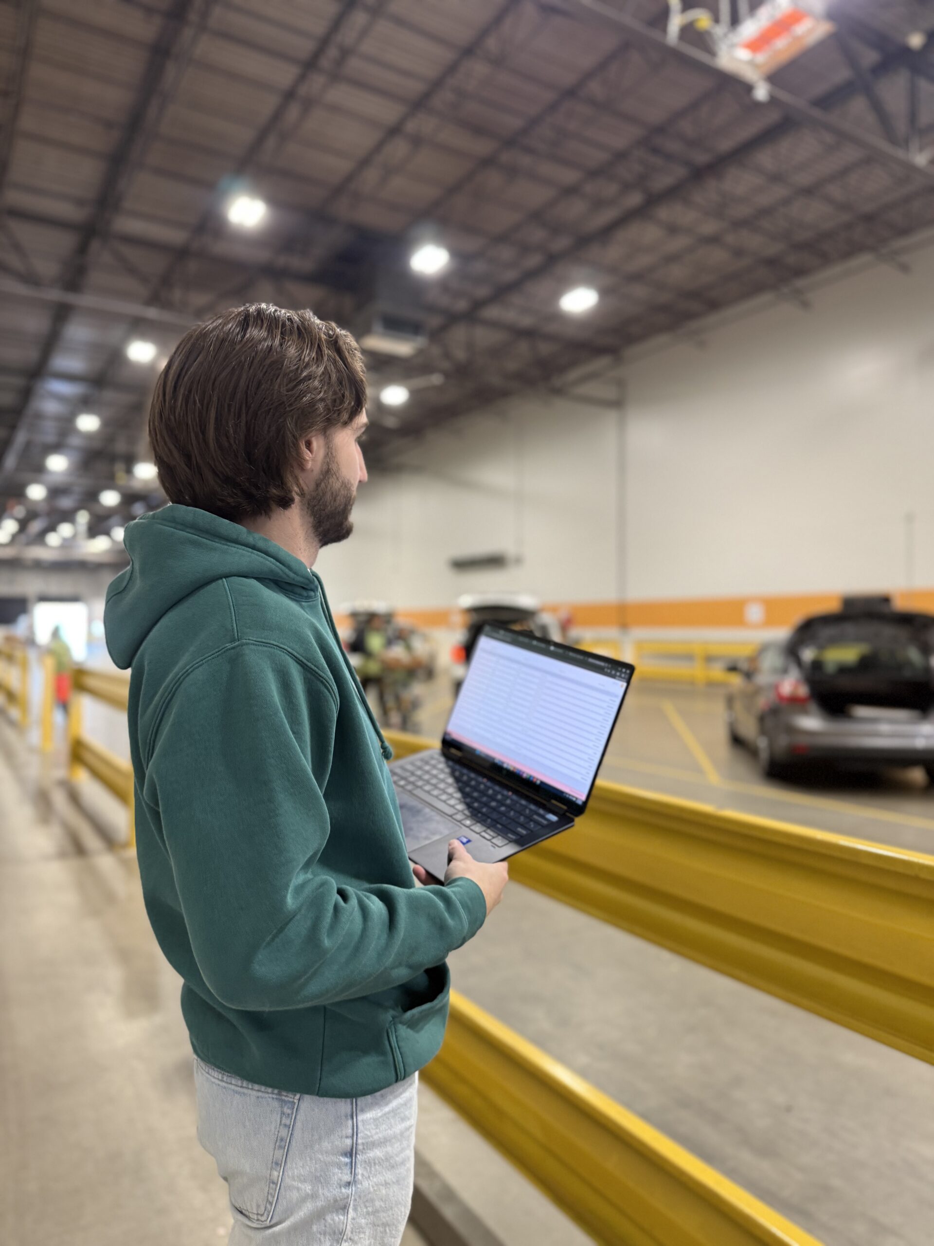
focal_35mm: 24
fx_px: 863
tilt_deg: +3.1
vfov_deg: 71.6
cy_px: 623
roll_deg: -0.1
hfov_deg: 56.8
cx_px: 467
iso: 250
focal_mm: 6.76
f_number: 1.78
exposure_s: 1/60
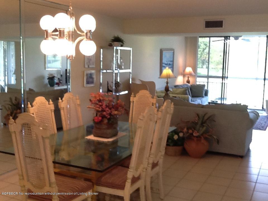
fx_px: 341
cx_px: 134
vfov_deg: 32.9
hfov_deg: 42.9
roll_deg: -0.1
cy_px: 100
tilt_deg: -7.0
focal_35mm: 44
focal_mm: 2.03
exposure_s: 1/30
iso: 64
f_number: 2.4
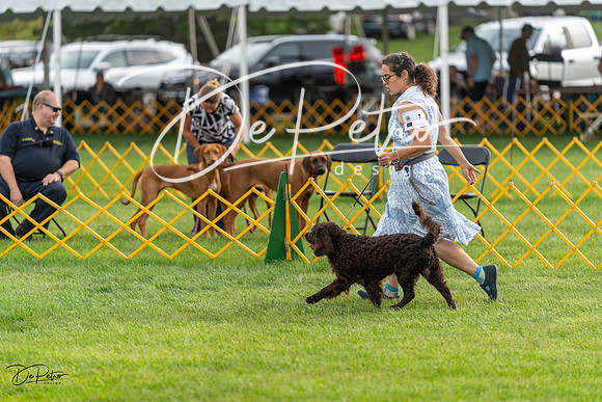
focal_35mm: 200
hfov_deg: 10.3
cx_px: 301
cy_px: 201
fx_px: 3345
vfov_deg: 6.9
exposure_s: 1/1000
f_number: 3.2
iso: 1000
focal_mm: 200
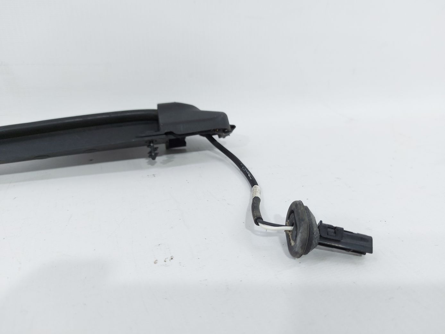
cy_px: 167
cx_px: 222
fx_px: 309
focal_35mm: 24
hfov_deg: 71.6
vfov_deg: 56.8
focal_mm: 5.23
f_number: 1.8
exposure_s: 1/50
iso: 50
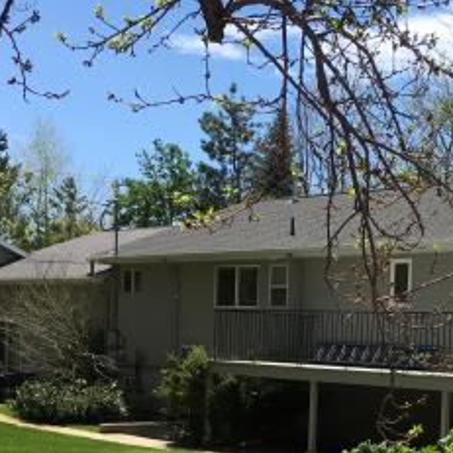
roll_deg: -3.2
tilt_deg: -3.0
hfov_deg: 23.7
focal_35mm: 71
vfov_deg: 23.7
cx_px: 402
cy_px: 408
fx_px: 1051
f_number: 2.2
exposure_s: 1/1374
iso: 25
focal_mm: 4.15
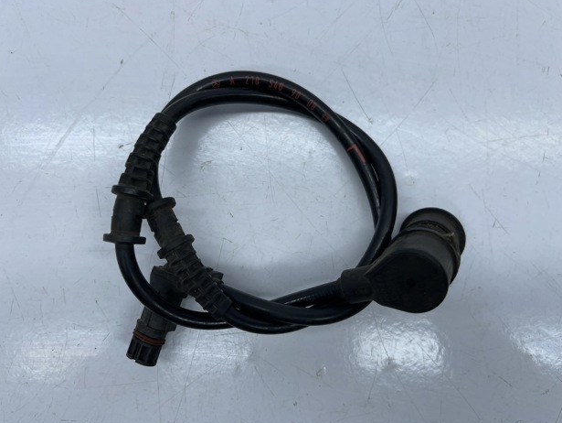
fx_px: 422
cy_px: 214
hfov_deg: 67.2
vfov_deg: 53.1
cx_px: 270
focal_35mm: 26
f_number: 1.6
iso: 32
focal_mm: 5.1
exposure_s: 1/535
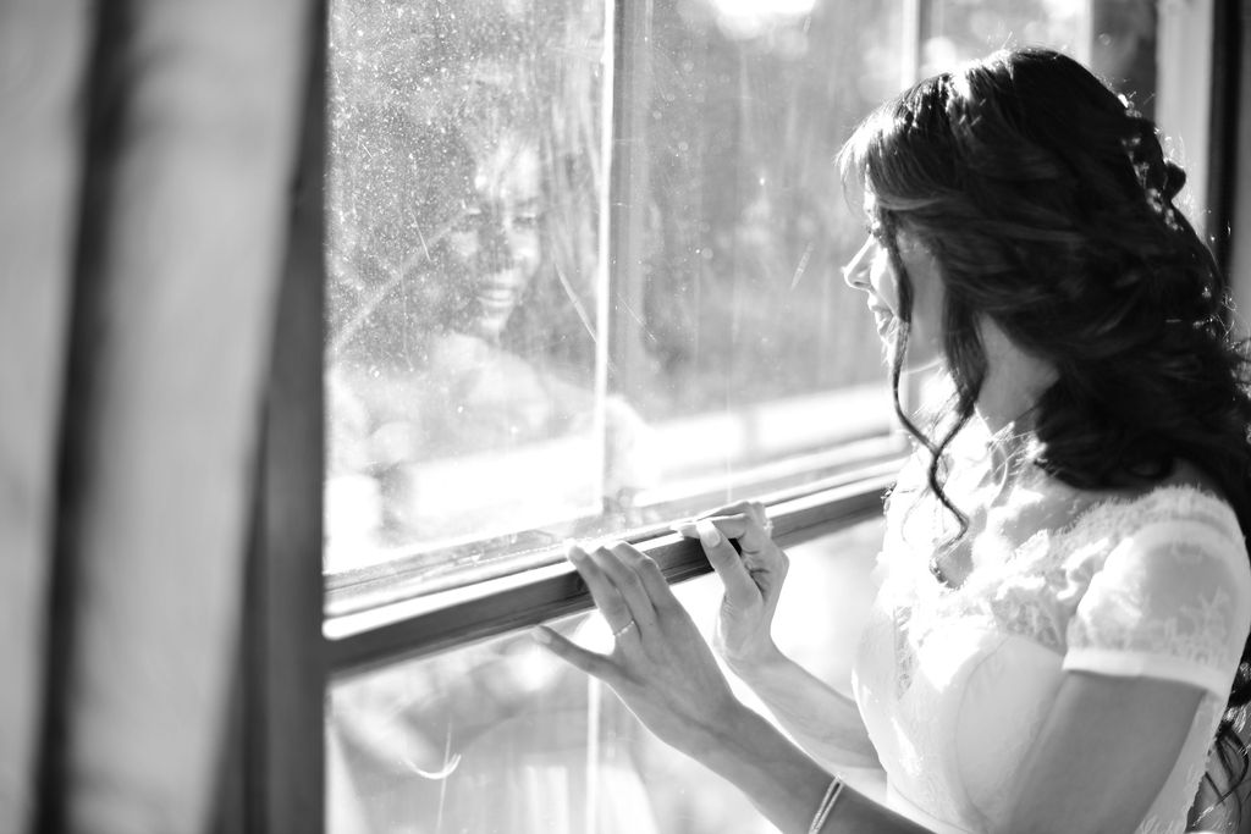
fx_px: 1738
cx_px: 626
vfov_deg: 27.0
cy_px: 417
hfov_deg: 39.6
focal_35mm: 50
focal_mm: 50
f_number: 1.4
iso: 100
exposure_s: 1/400
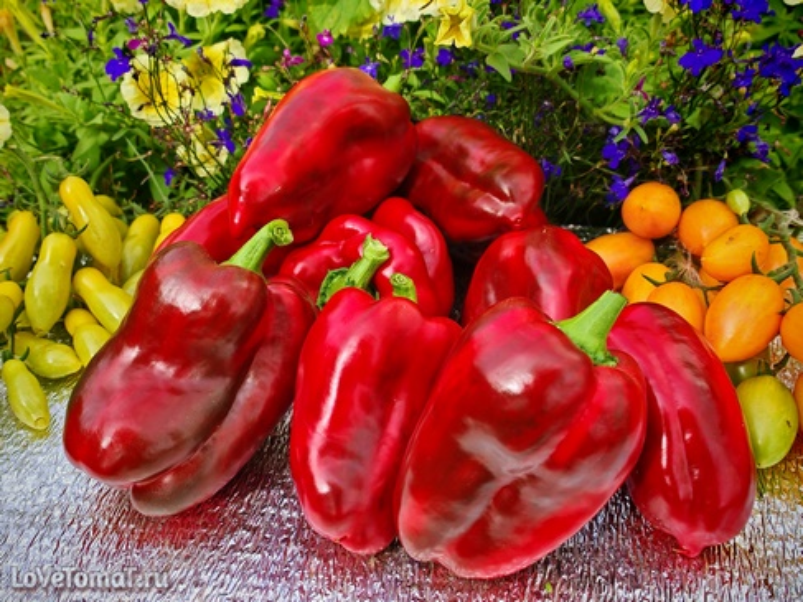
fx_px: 812
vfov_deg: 40.7
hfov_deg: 52.6
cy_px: 301
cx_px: 402
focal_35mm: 35
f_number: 2
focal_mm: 6.83
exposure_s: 1/840
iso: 50
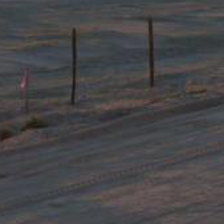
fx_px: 2350
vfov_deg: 5.4
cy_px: -91
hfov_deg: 5.4
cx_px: -27
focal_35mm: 321
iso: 125
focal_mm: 15.8
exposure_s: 1/200
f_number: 4.3
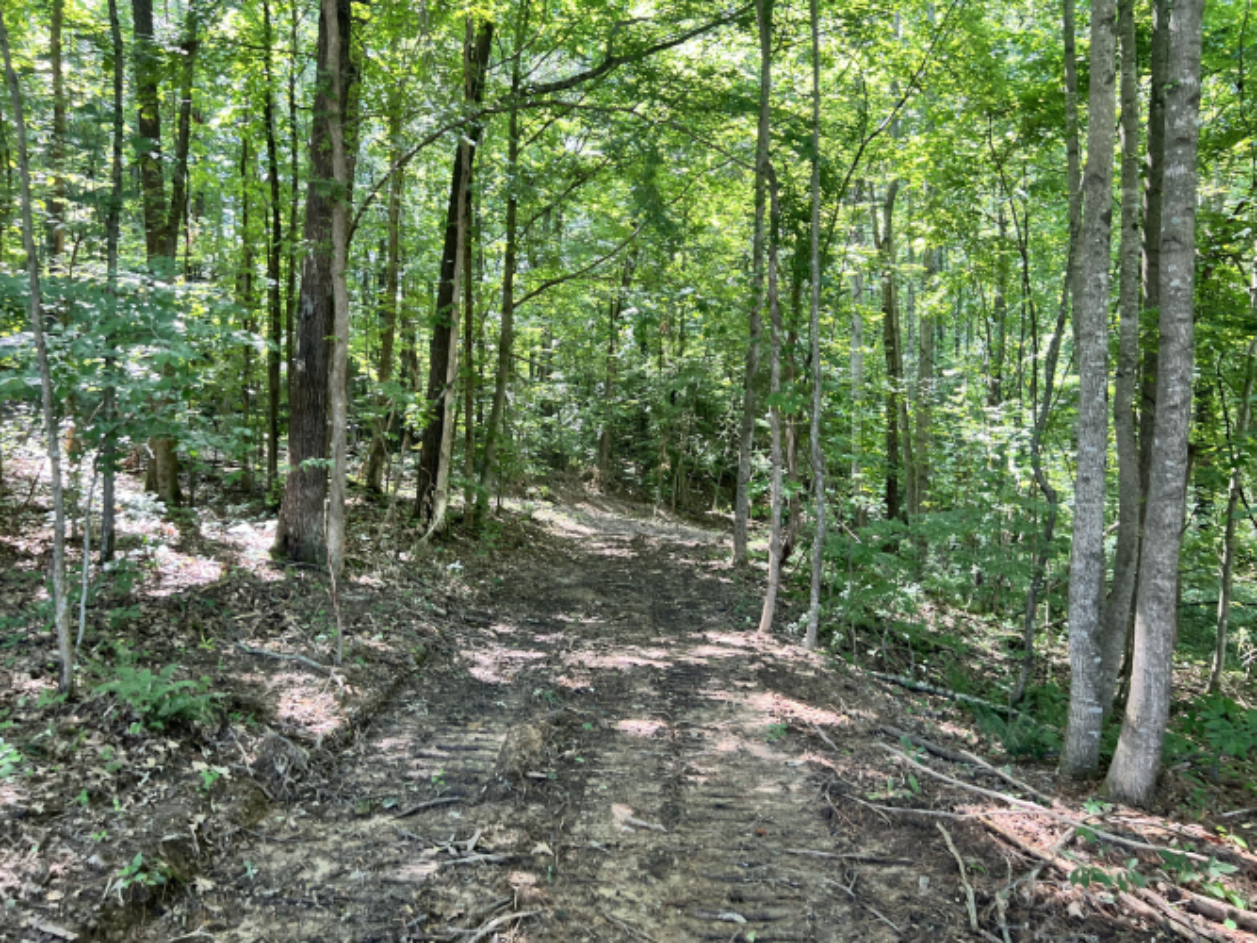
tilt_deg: -1.9
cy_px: 472
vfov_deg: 53.0
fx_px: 944
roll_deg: +0.7
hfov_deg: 67.3
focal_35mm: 26
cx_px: 628
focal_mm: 5.7
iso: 100
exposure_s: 1/121
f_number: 1.5
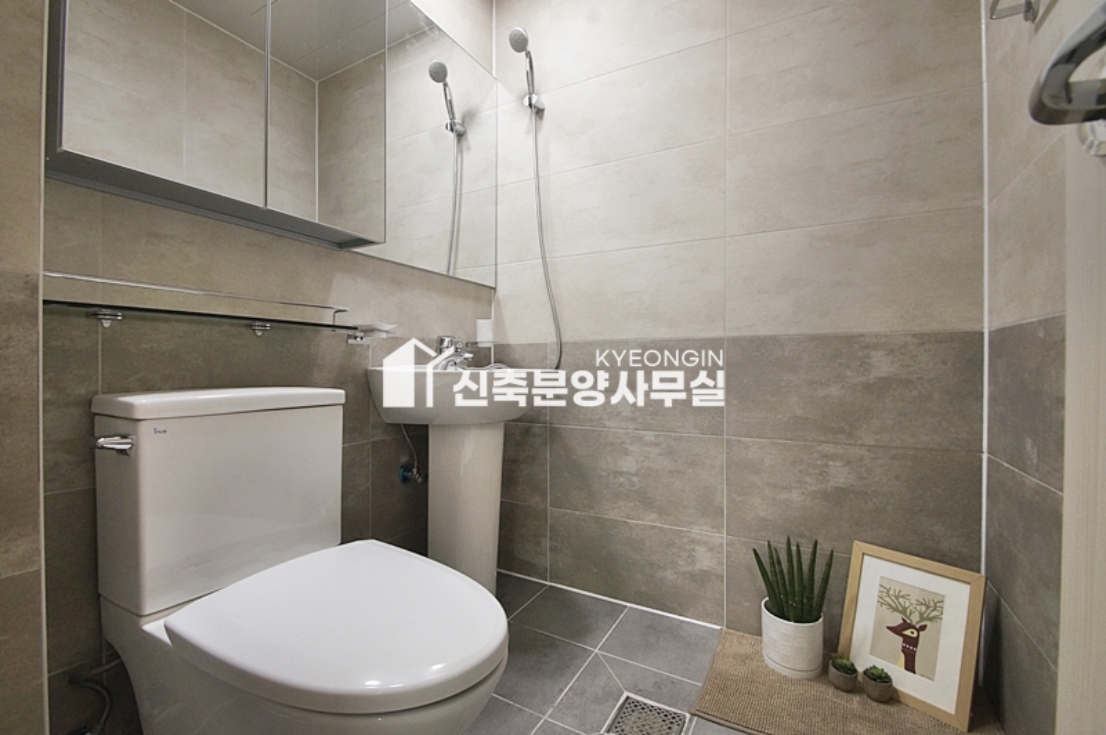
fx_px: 460
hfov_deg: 100.4
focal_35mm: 15
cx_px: 553
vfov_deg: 77.2
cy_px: 368
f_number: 9
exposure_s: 1/15
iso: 800
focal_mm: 10
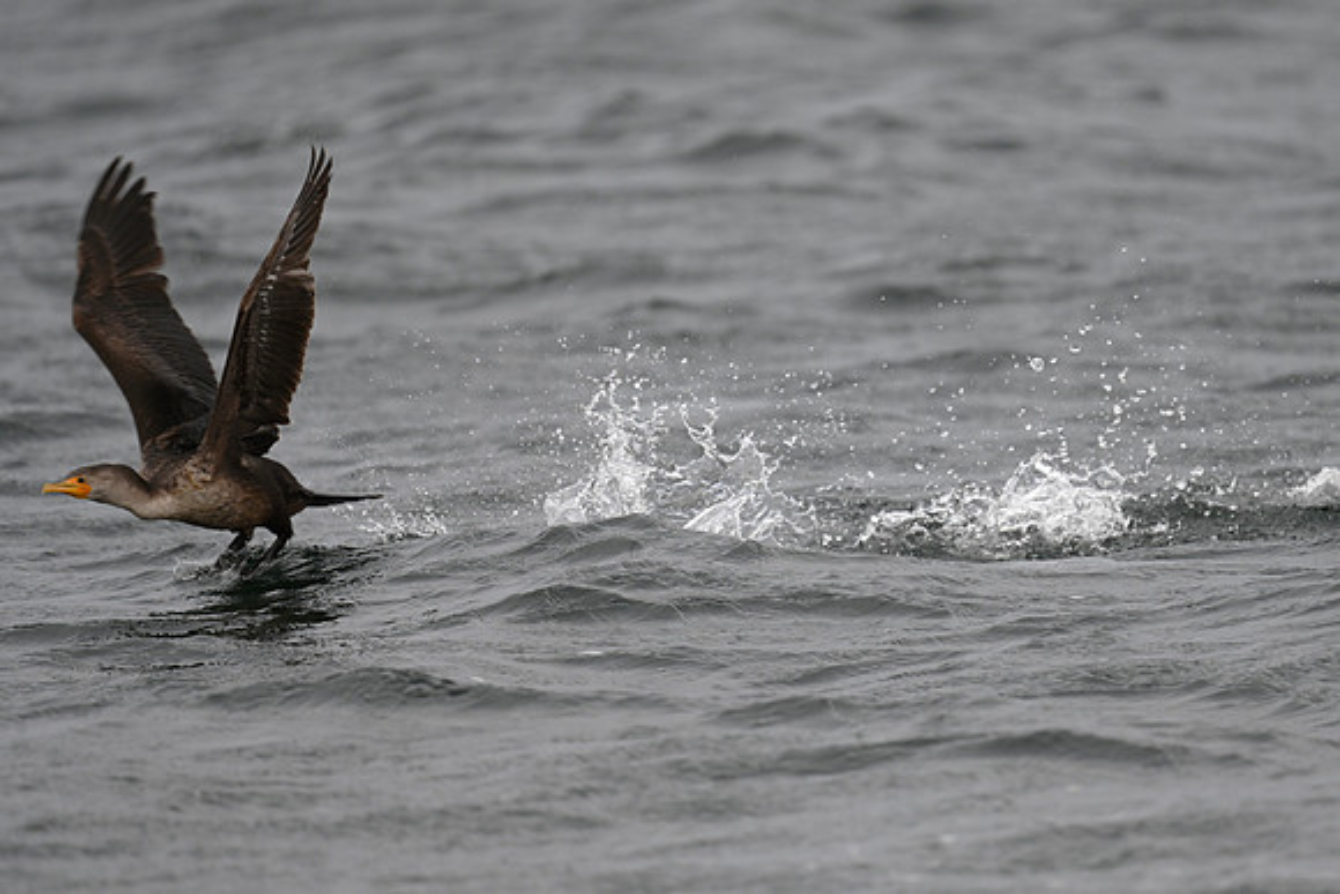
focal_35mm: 800
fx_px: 29783
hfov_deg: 2.6
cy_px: 447
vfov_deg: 1.7
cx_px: 670
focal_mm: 800
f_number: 6.3
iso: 560
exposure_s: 1/800
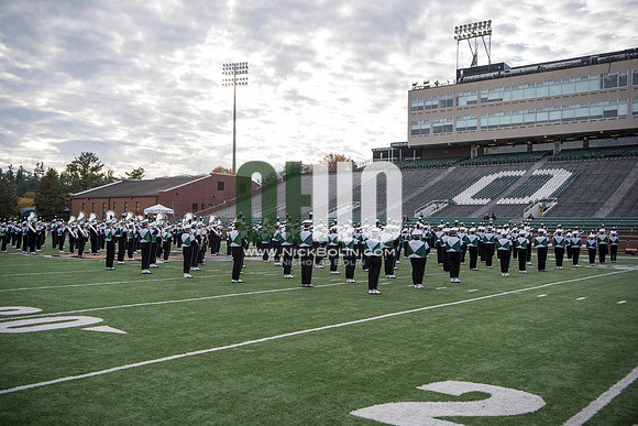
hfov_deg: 53.1
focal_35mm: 36
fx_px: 638
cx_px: 319
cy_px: 213
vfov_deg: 36.9
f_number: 3.5
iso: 100
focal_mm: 36
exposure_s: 1/500
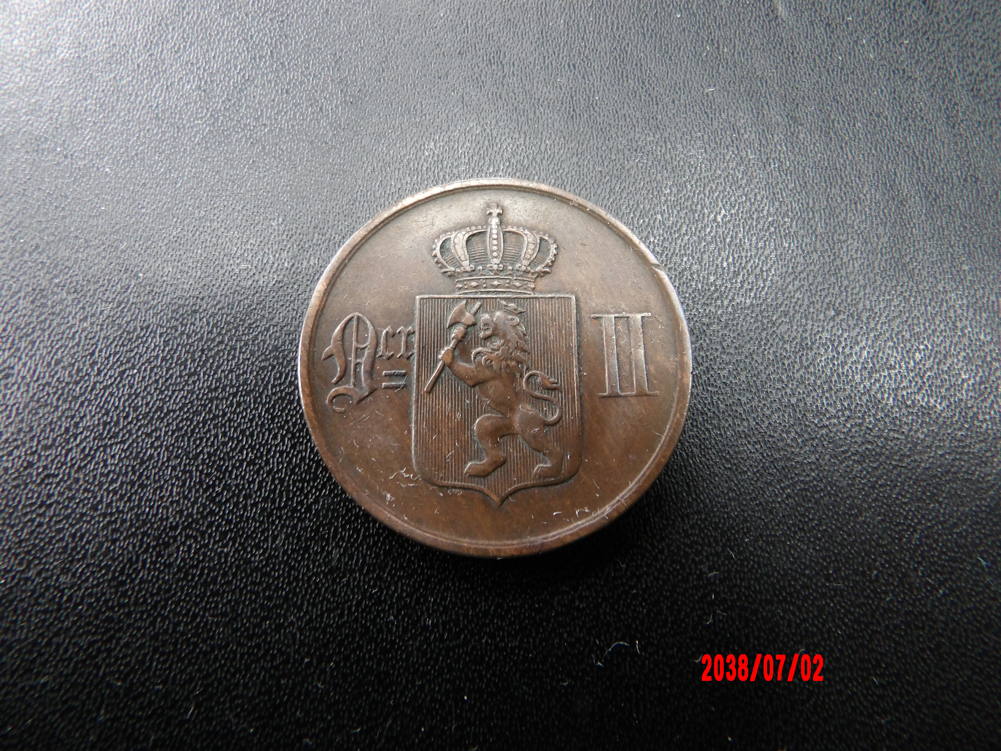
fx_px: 665
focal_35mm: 23
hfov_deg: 73.9
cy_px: 376
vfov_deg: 58.9
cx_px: 500
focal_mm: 4.2
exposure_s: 1/15
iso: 211
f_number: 4.1
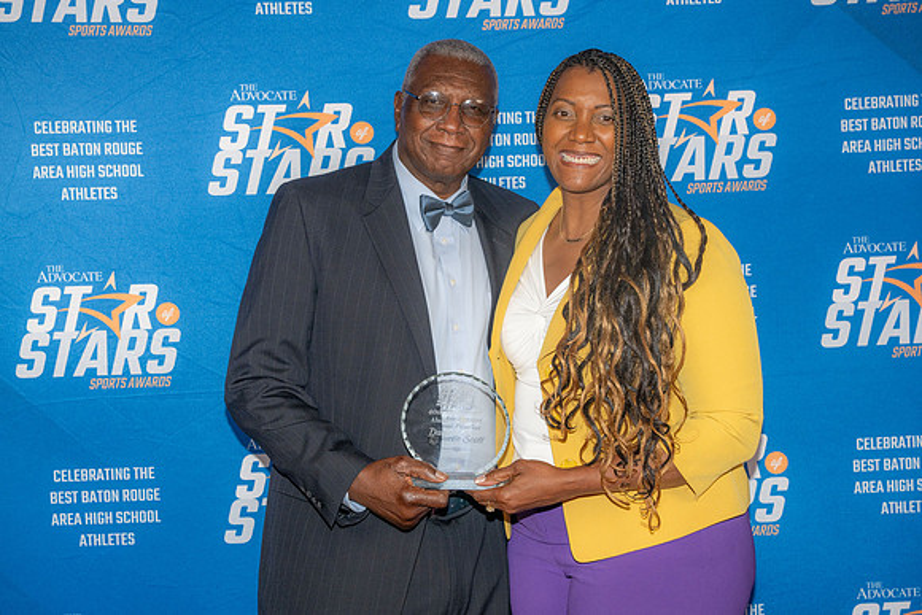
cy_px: 308
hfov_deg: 31.4
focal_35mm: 64
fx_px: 1642
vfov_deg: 21.2
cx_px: 461
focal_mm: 62
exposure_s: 1/100
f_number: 6.3
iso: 320
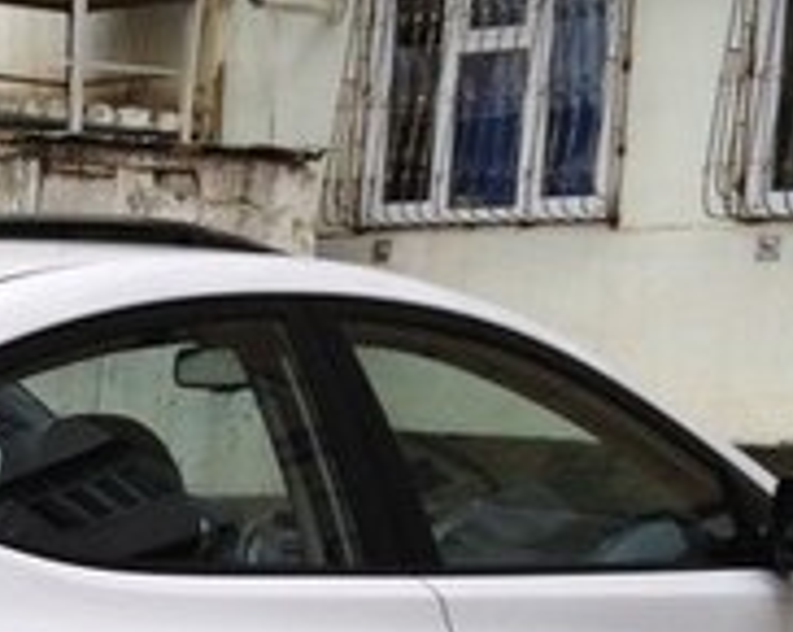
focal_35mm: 124
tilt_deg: -7.3
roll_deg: -2.8
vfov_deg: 12.2
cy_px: 721
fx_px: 2906
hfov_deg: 14.9
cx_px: -222
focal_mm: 4.28
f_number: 2.4
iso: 50
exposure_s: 1/1200
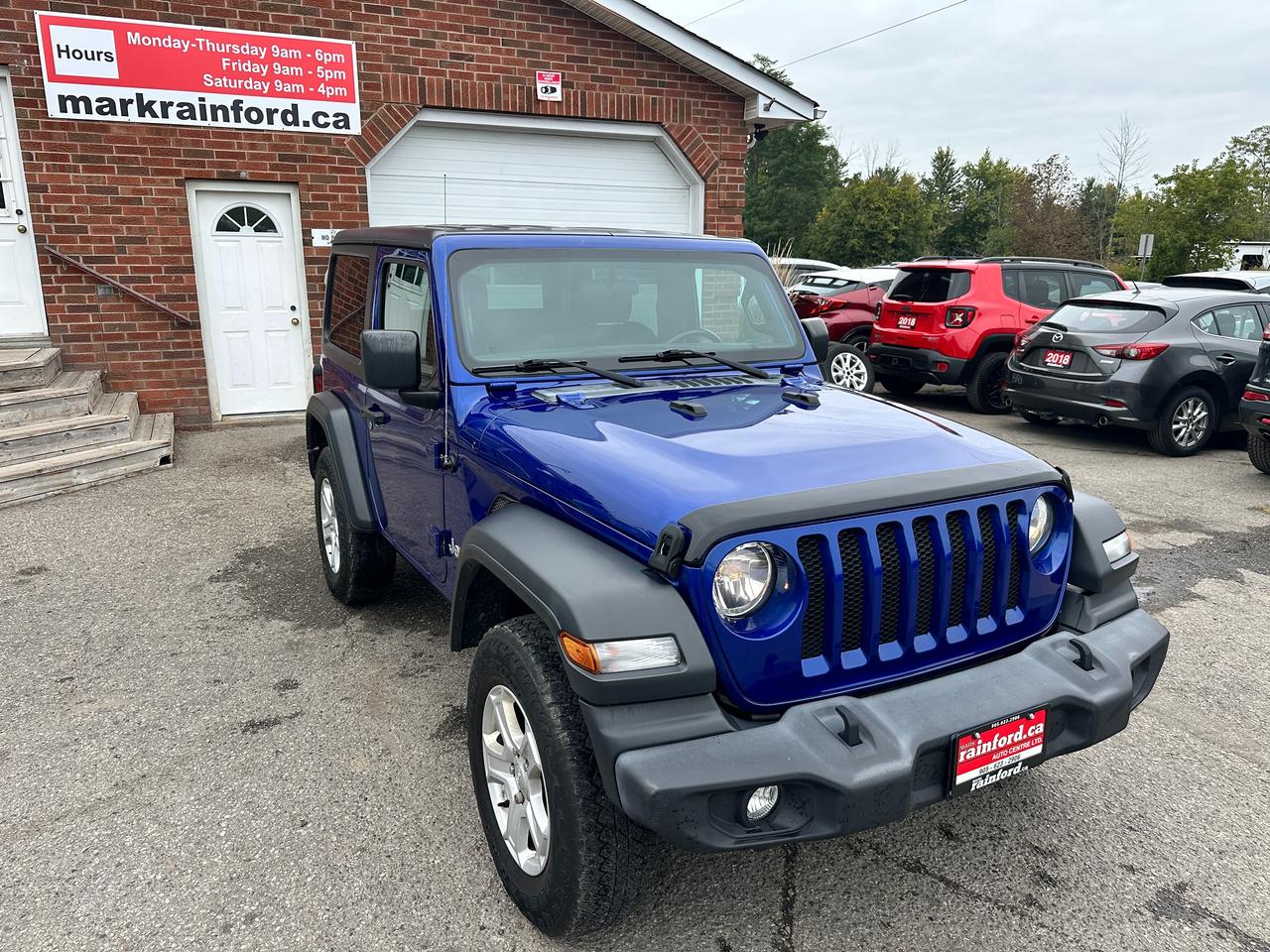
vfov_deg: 56.8
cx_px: 635
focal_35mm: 24
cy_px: 476
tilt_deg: -14.0
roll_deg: +0.3
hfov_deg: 71.6
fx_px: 881
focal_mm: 6.86
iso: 80
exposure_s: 1/1009
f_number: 1.78
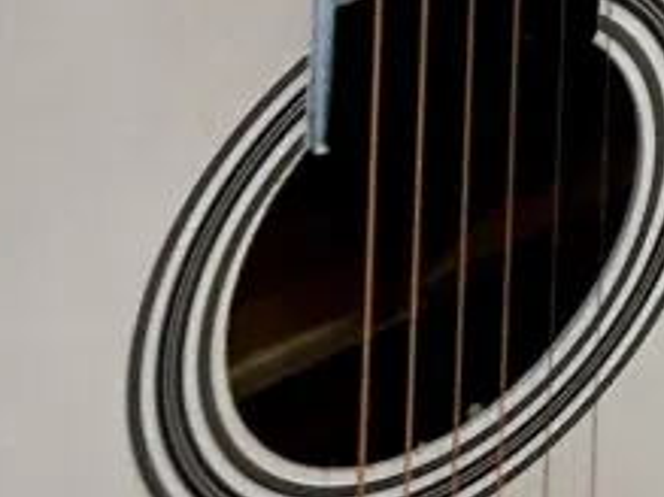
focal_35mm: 76
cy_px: 452
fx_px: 1457
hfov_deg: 25.5
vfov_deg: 19.0
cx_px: 209
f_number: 1.5
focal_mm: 5.7
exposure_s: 1/50
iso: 80
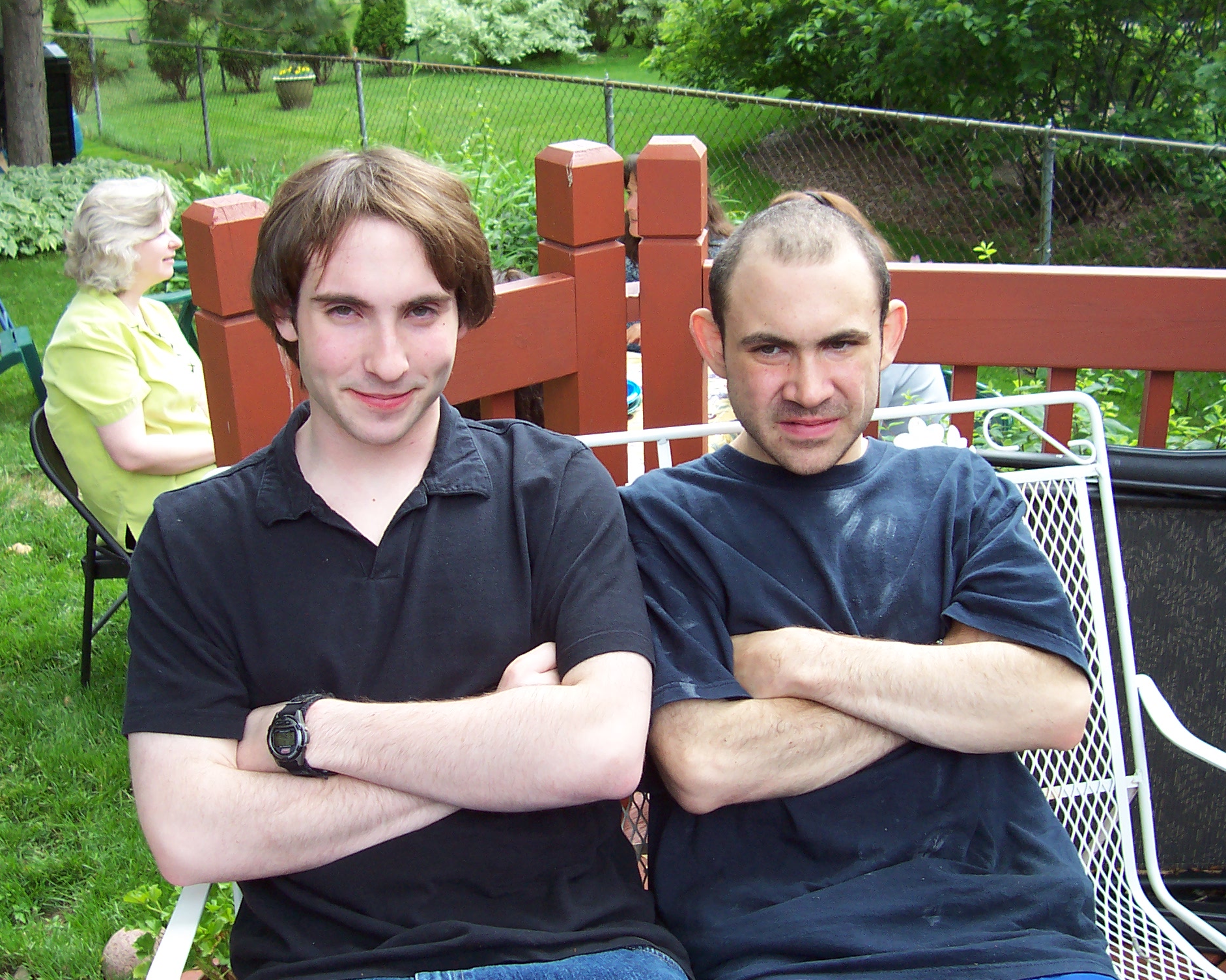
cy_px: 495
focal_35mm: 39
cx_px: 595
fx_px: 1415
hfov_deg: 46.8
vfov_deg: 38.2
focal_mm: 5.6
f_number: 2.8
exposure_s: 1/125
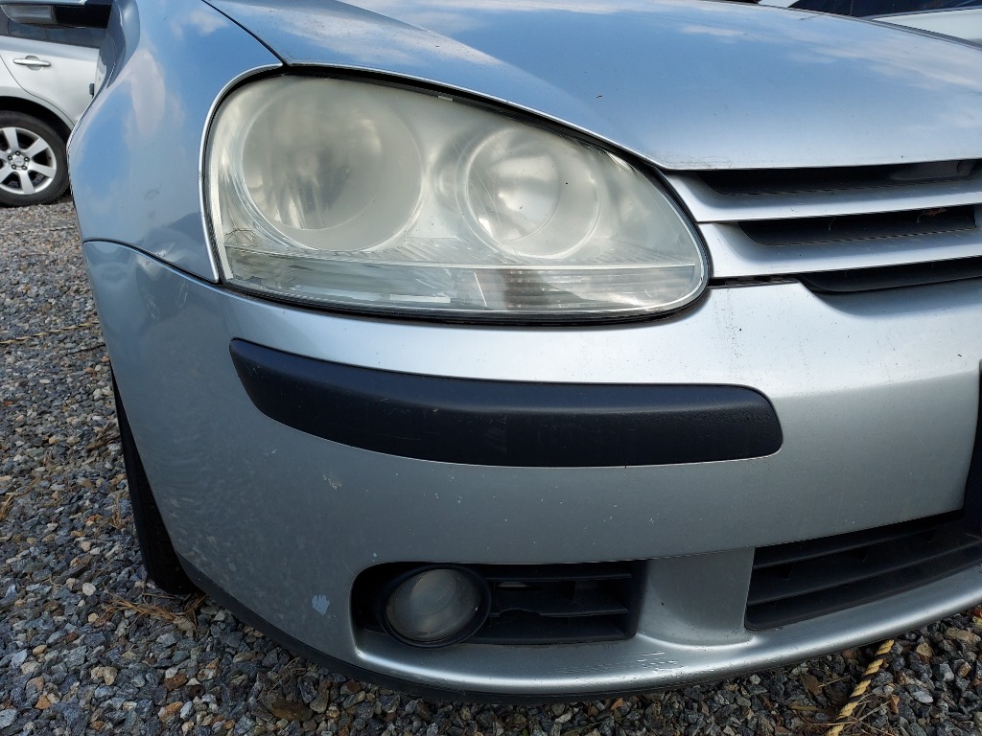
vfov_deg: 56.8
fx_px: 681
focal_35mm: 24
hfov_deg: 71.6
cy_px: 368
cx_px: 491
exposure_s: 1/627
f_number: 1.8
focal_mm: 4.6
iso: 40
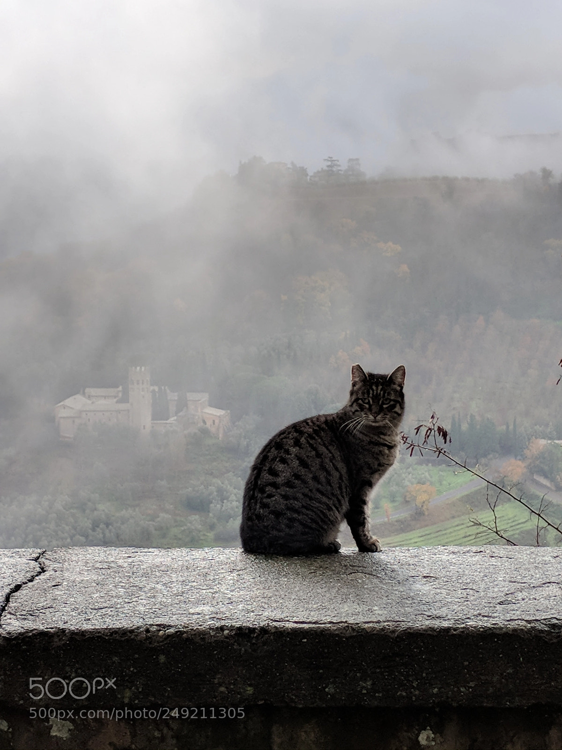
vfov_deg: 65.3
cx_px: 281
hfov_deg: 51.4
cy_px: 375
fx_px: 584
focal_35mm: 27
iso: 81
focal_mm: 4.44
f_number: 1.8
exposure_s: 1/1462
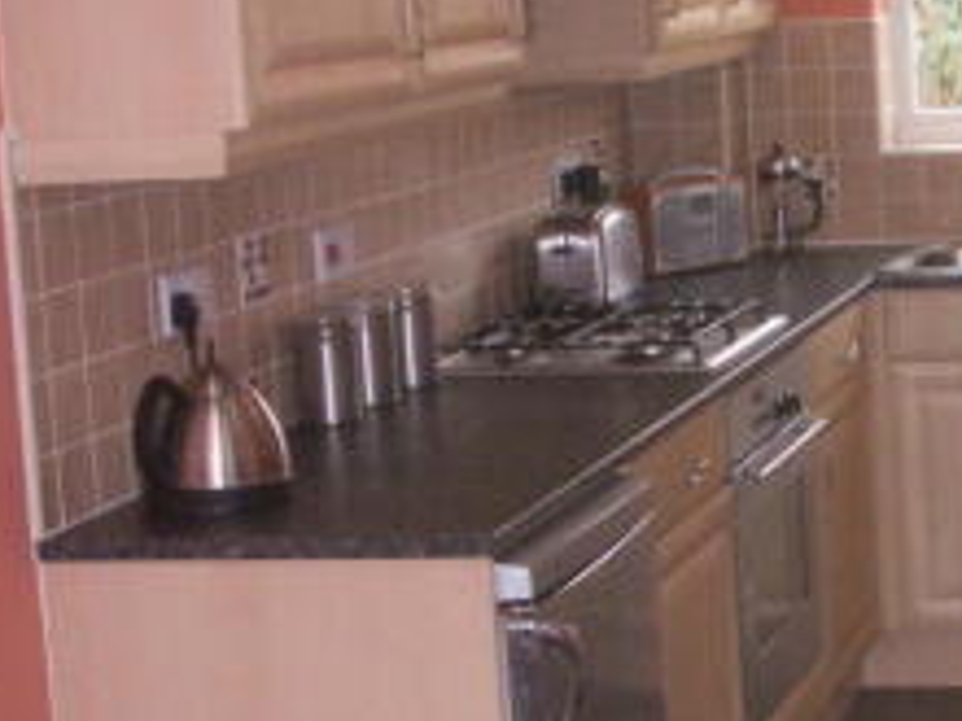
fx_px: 2723
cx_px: 1034
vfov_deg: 15.1
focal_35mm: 98
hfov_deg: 19.3
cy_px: 360
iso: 160
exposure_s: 1/40
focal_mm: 7.7
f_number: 3.5
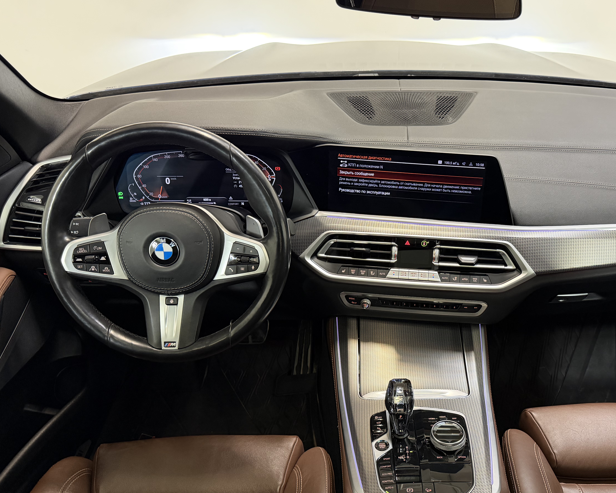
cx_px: 387
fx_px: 547
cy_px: 274
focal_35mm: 30
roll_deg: -0.1
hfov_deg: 58.0
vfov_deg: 48.4
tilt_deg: -34.3
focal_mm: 6.76
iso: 400
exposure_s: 1/49
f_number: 1.78
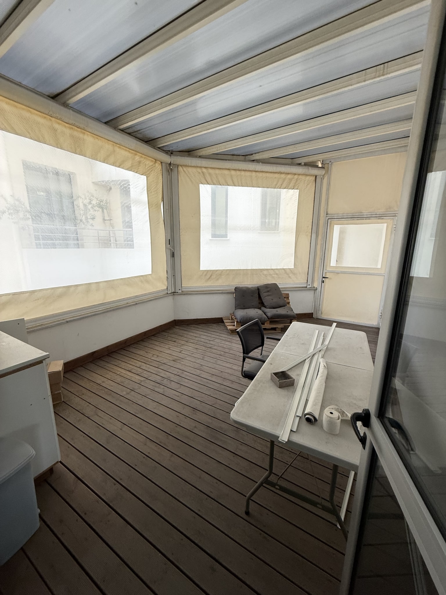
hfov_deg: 85.7
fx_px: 241
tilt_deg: -13.1
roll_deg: -0.4
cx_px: 223
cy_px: 298
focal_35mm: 14
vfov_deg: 102.1
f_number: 2.2
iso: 125
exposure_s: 1/99
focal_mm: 2.22
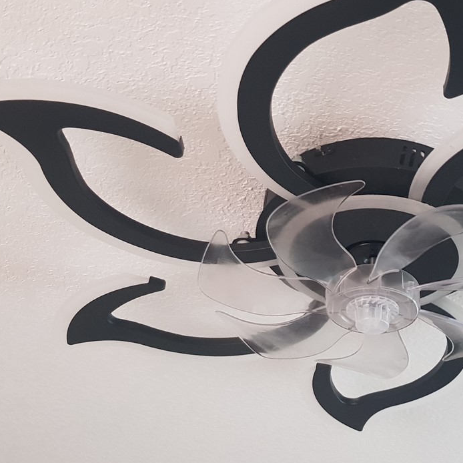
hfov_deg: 31.5
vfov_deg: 32.2
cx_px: 364
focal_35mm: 53
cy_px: 238
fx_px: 802
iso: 200
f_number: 1.7
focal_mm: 4.3
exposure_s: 1/11
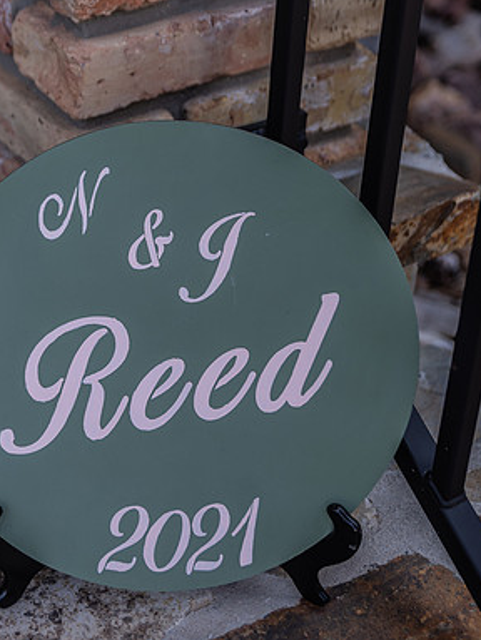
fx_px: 1572
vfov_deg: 23.0
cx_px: 131
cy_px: 250
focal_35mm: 85
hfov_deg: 17.3
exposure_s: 1/400
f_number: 2.8
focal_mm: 48
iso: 50
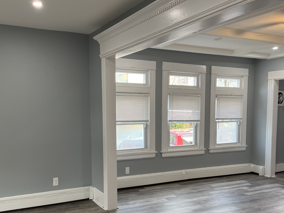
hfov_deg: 52.1
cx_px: 106
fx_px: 287
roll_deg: +0.9
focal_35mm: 35
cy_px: 134
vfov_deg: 40.4
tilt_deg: -5.6
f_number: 1.6
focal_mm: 5.1
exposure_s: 1/120
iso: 100
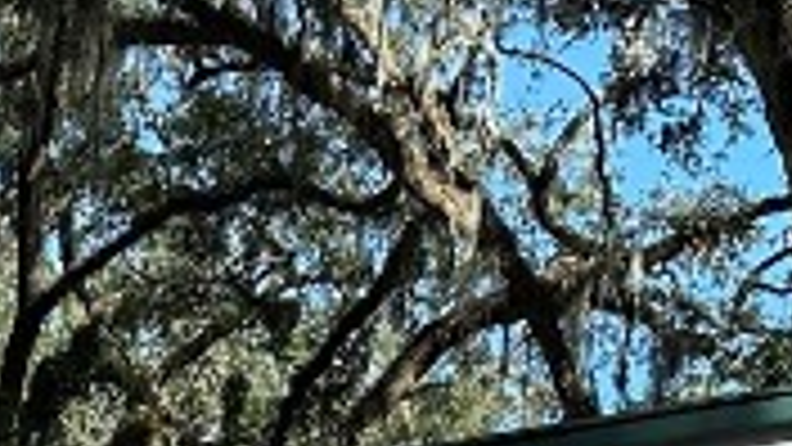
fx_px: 3192
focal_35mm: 152
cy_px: 1104
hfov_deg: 13.9
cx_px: -36
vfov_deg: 7.4
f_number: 1.78
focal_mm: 6.86
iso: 80
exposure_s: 1/2028
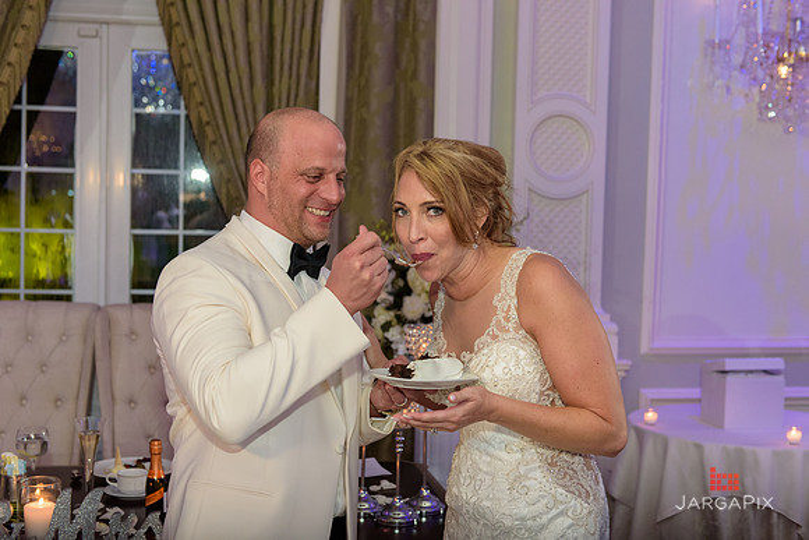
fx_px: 1124
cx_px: 404
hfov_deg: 39.6
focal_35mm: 50
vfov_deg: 27.0
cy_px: 270
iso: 1600
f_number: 3.2
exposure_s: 1/125
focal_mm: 50
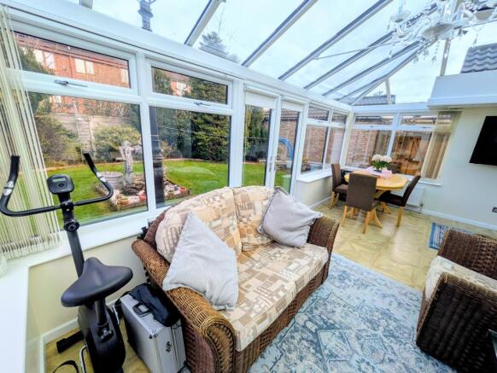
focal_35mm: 14
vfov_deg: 85.7
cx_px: 248
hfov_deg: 102.0
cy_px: 186
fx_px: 201
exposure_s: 1/305
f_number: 2.2
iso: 49
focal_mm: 1.83
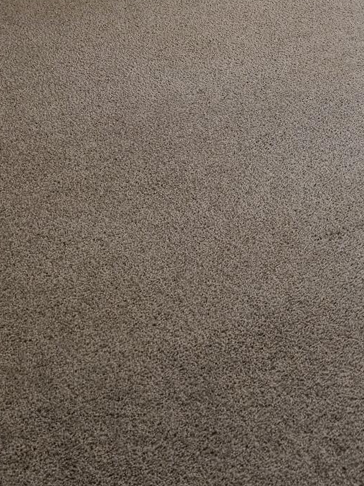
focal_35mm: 67
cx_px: 421
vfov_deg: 26.1
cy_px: -83
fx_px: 940
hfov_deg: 20.7
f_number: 1.7
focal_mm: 6.3
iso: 500
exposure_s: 1/120
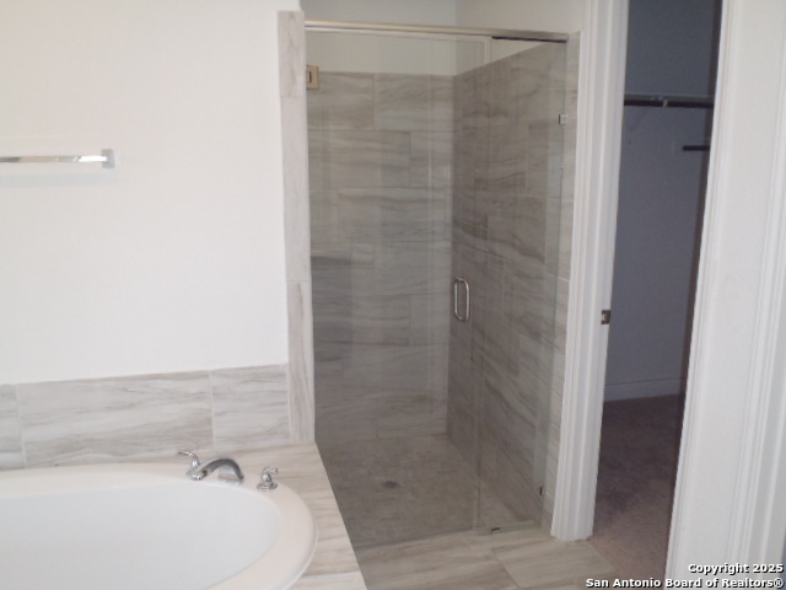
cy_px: 295
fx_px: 636
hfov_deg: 63.4
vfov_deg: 49.7
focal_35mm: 28
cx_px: 393
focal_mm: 5
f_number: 3.9
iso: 250
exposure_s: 1/50
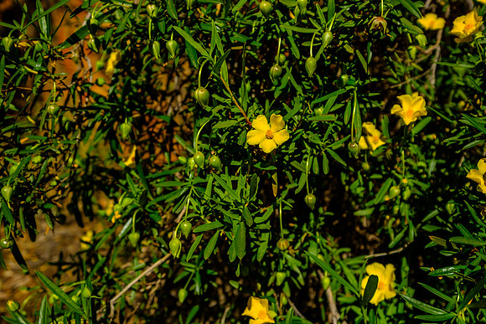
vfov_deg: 36.9
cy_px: 162
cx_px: 243
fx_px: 486
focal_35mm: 36
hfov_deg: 53.1
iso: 400
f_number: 4
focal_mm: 24
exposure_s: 1/7000
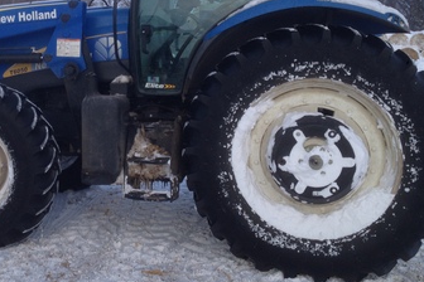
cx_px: 130
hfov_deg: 33.5
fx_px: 695
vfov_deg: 22.8
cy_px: 77
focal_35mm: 59
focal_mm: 4.28
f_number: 2.4
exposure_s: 1/435
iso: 50
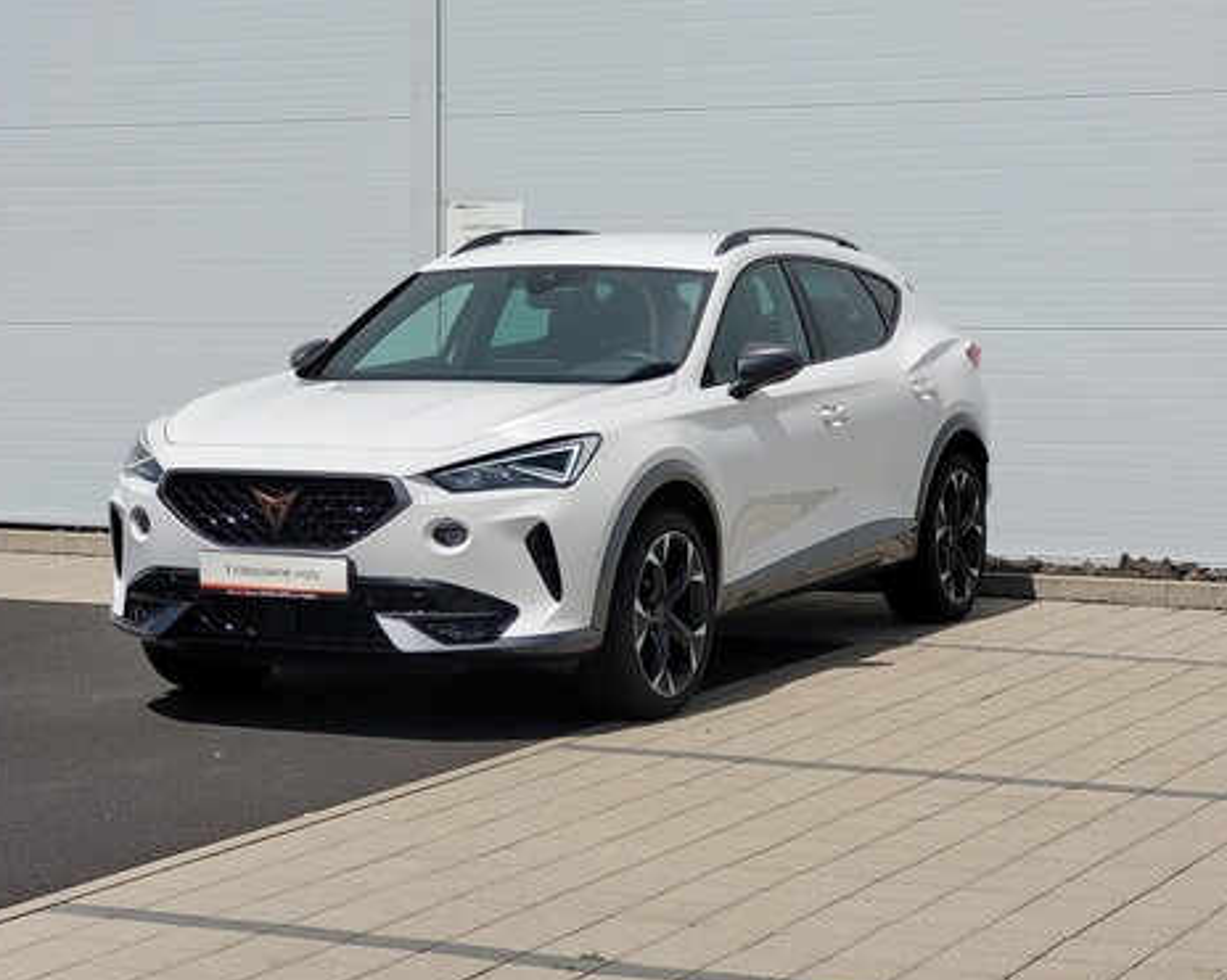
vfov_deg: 17.5
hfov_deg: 21.7
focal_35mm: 88
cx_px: 524
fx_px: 3195
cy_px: 458
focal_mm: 7.12
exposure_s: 1/2314
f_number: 2.4
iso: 25
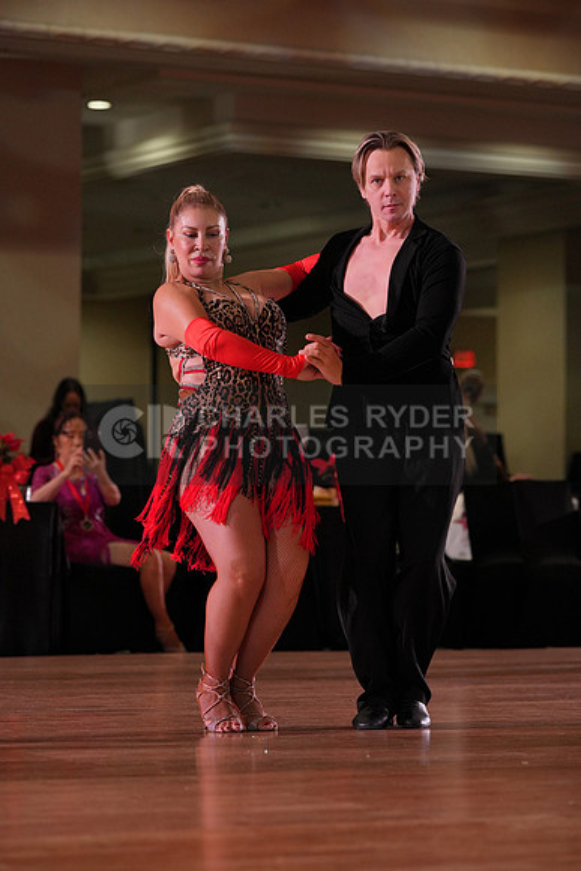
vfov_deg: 17.1
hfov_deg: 11.4
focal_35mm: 120
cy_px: 436
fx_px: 2903
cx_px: 290
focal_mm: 120
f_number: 4
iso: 1250
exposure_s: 1/500
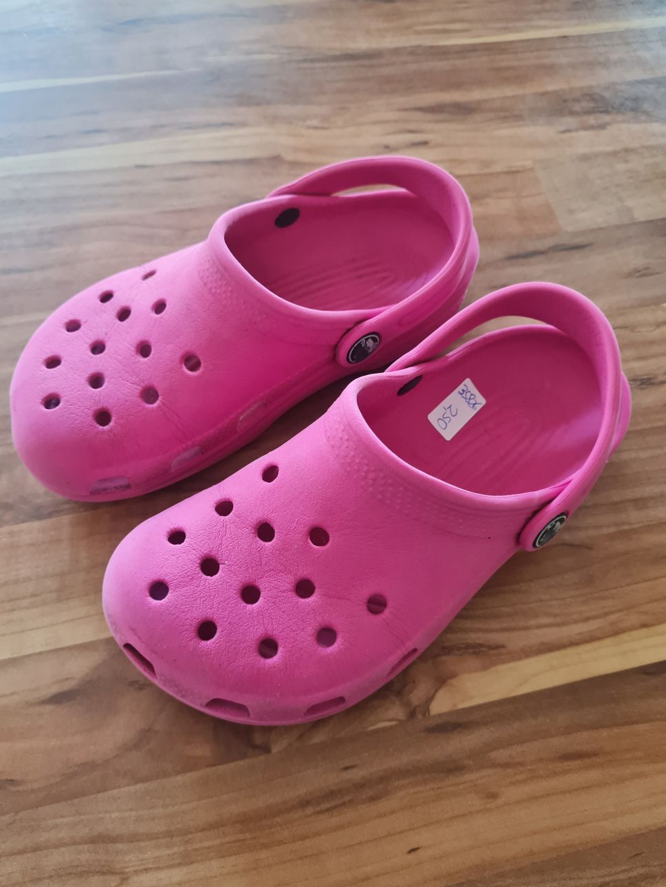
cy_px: 440
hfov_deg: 51.3
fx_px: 693
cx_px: 322
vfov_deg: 65.3
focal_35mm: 27
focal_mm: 5.4
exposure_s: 1/50
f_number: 1.8
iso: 250
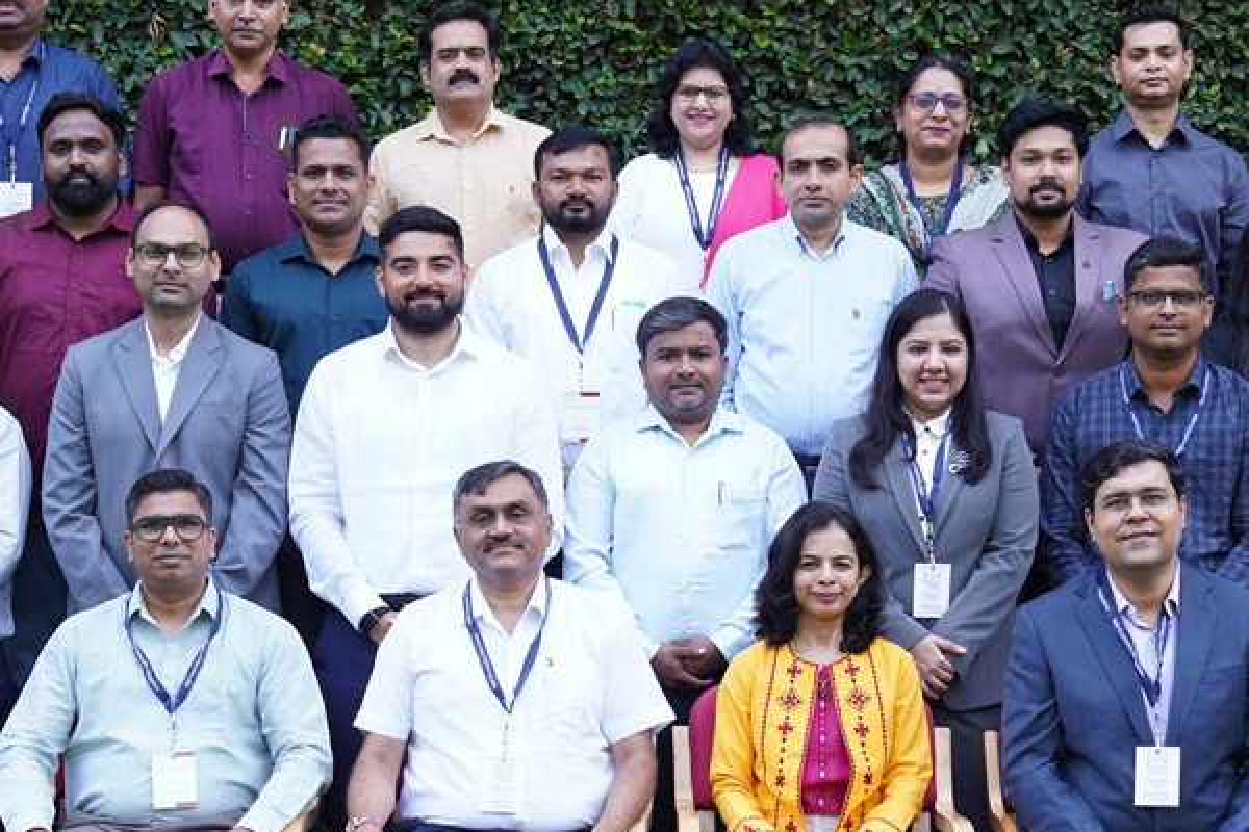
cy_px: 555
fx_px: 2949
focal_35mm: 85
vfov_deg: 16.0
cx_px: 729
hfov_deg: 23.9
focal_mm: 34
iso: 250
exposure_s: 1/200
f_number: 4
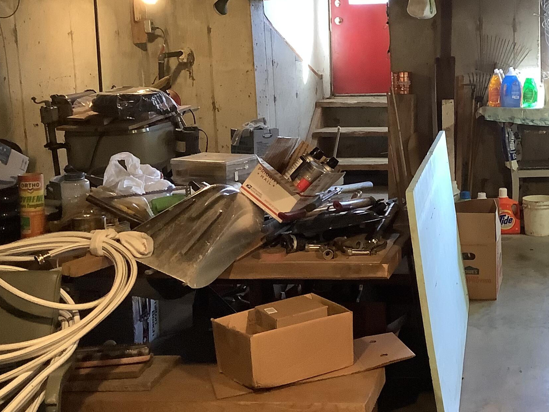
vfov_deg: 25.9
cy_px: 133
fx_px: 888
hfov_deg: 33.4
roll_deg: +0.3
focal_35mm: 56
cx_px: 439
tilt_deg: -6.9
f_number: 2.4
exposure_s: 1/40
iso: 250
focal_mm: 3.3
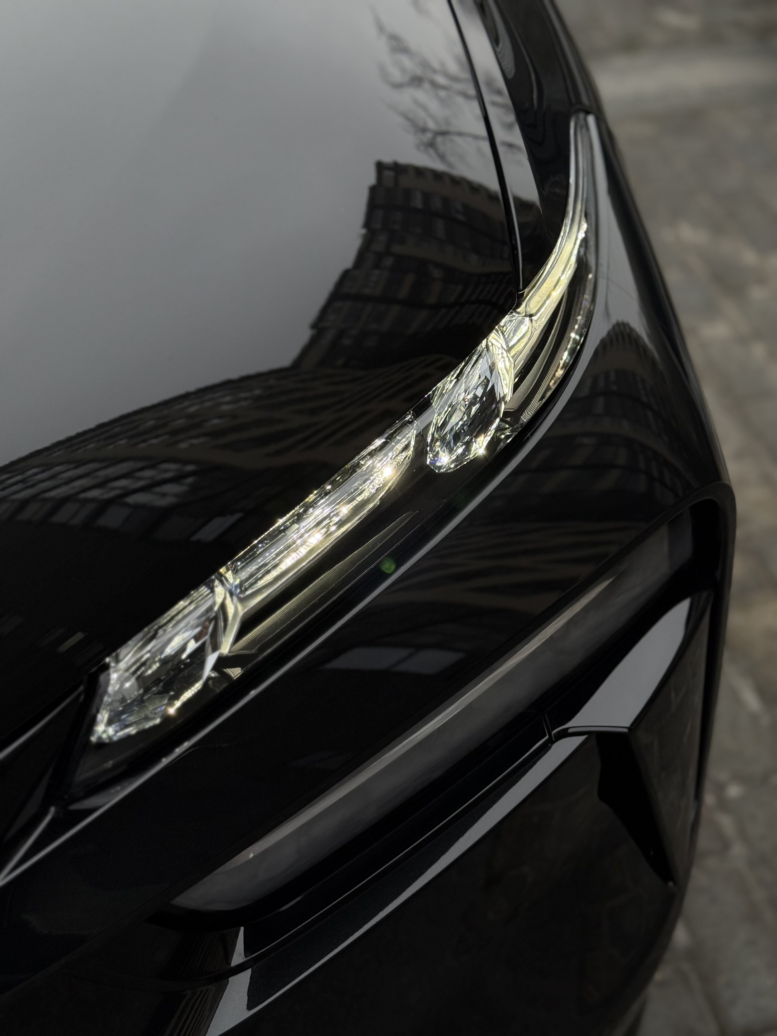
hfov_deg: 30.3
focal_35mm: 48
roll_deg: +1.7
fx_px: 1437
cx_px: 388
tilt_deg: -41.0
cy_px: 518
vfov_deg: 39.7
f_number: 1.78
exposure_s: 1/98
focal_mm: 6.76
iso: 100
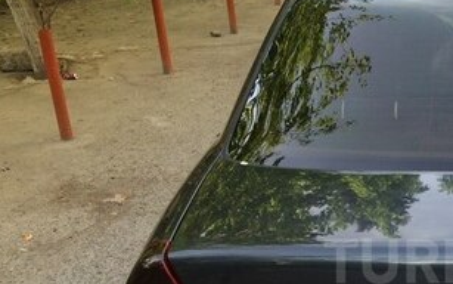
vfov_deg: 19.3
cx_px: 475
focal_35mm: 66
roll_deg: -0.3
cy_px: 261
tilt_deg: -23.3
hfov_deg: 28.7
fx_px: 815
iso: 40
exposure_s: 1/100
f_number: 2.2
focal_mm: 4.15
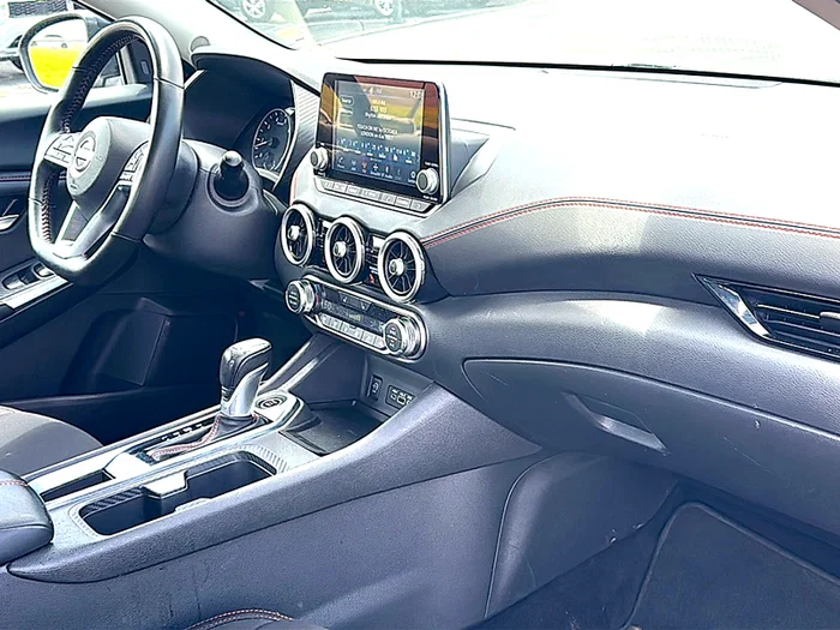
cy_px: 315
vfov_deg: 37.7
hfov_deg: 49.0
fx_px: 922
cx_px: 420
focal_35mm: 38
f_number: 1.78
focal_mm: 6.86
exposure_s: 1/321
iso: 80
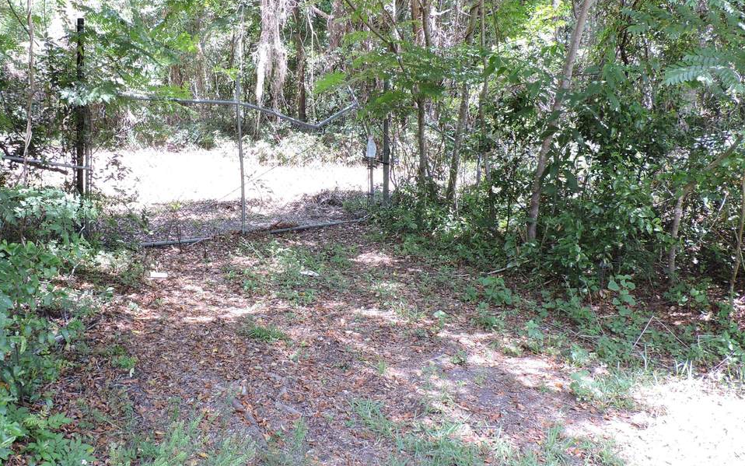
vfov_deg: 37.3
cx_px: 268
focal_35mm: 34
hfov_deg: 55.8
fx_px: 690
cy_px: 218
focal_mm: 4.3
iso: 100
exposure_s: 1/60
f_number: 3
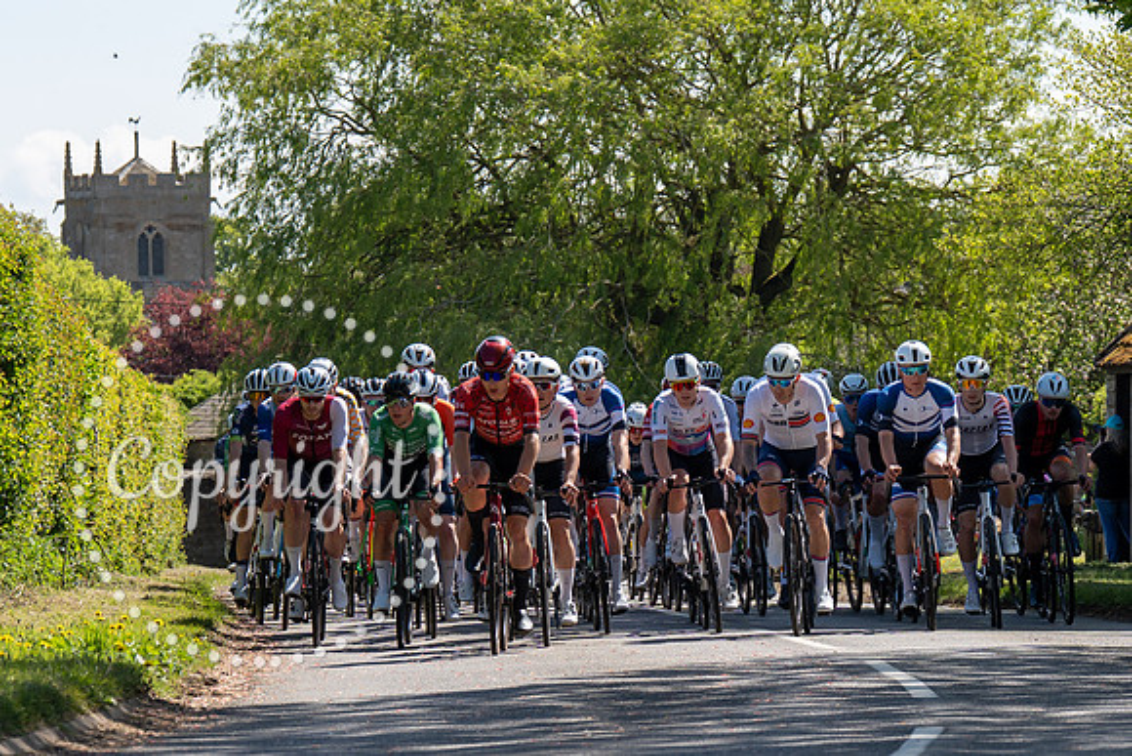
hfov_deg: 9.6
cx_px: 674
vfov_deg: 6.4
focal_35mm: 214
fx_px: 6738
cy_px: 525
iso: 200
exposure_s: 1/1000
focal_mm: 103
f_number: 5.6
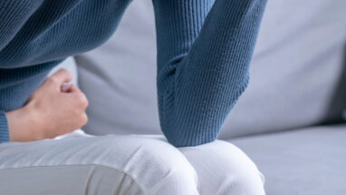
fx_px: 1642
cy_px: -4
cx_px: 116
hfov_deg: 12.0
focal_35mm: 179
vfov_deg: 6.8
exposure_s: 1/30
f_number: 5
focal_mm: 85
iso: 200
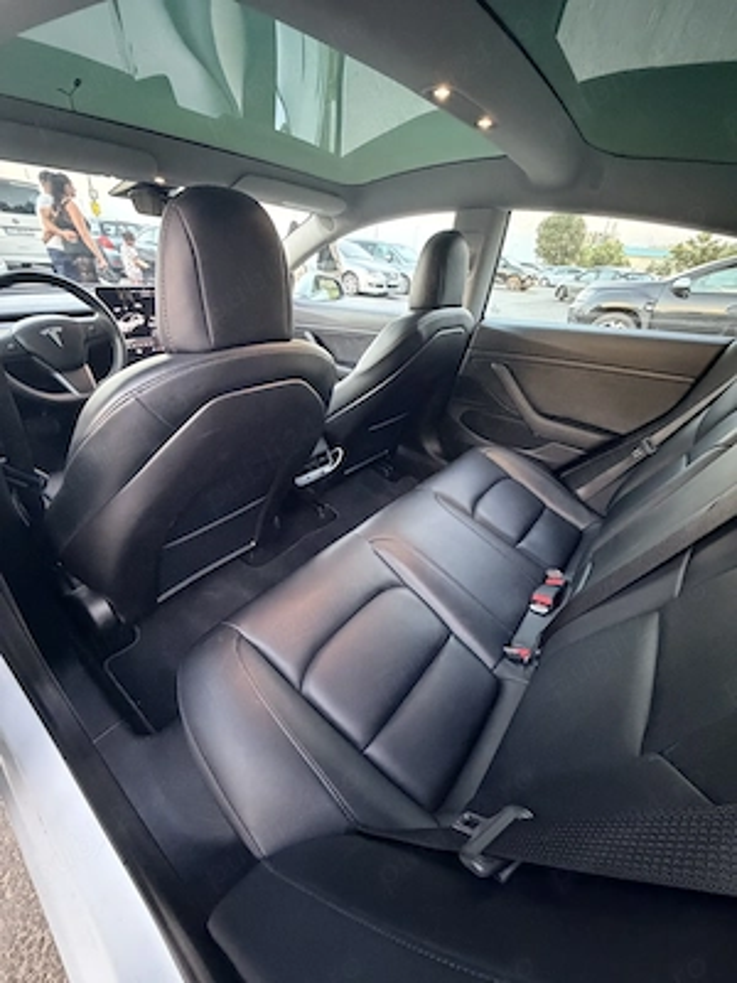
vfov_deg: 102.1
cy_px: 492
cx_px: 368
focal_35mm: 14
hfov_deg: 85.7
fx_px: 397
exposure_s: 1/35
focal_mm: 2.22
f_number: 2.2
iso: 1250
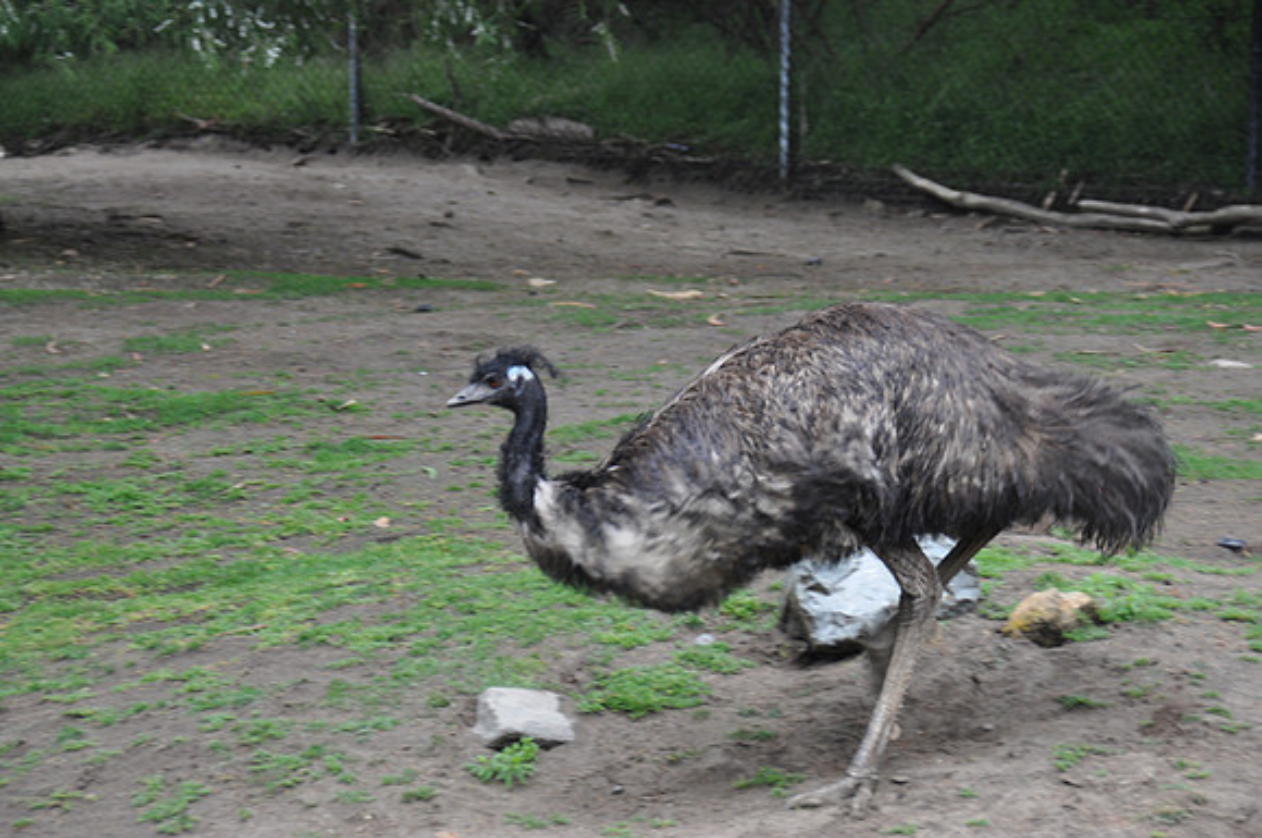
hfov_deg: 13.1
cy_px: 419
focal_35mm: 158
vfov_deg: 8.7
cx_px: 631
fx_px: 5514
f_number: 5.6
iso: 320
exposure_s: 1/160
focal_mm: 105
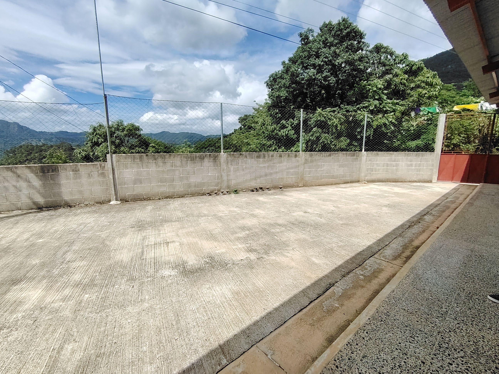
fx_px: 245
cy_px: 187
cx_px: 250
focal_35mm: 17
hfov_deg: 91.0
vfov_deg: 74.7
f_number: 2.2
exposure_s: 1/3204
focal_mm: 1.42
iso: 100
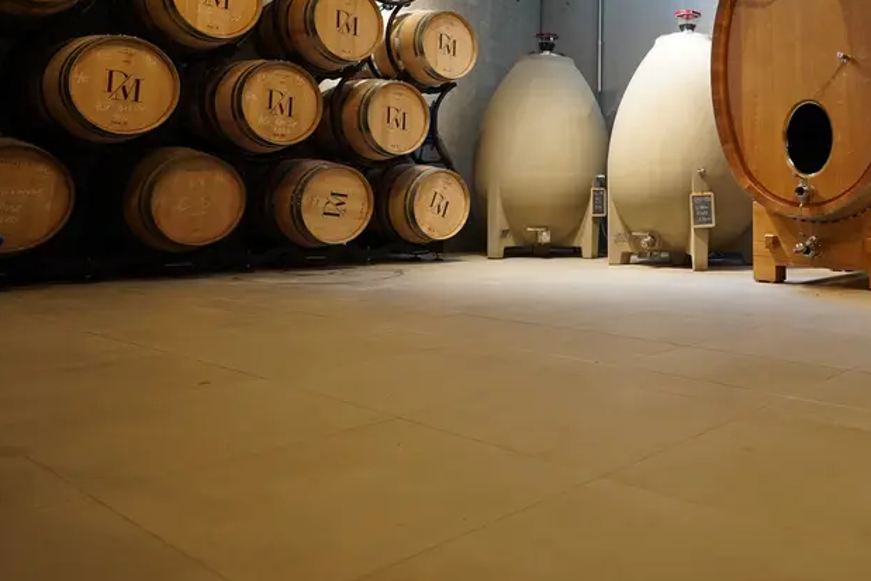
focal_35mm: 31
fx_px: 750
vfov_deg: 40.7
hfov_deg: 57.1
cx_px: 657
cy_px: 122
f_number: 2.8
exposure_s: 1/125
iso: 1600
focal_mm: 16
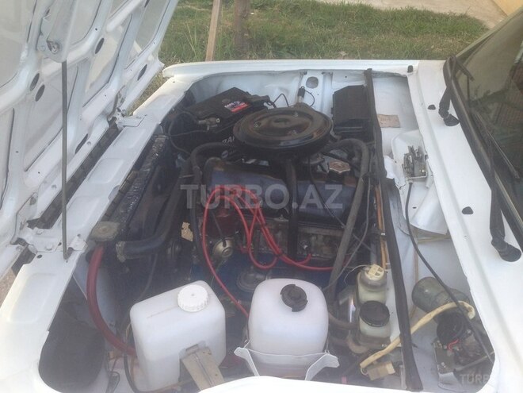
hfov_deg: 55.4
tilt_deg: -35.2
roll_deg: +0.9
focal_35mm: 33
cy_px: 196
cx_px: 262
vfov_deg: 42.9
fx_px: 499
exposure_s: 1/120
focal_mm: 4.12
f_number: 2.4
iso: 64
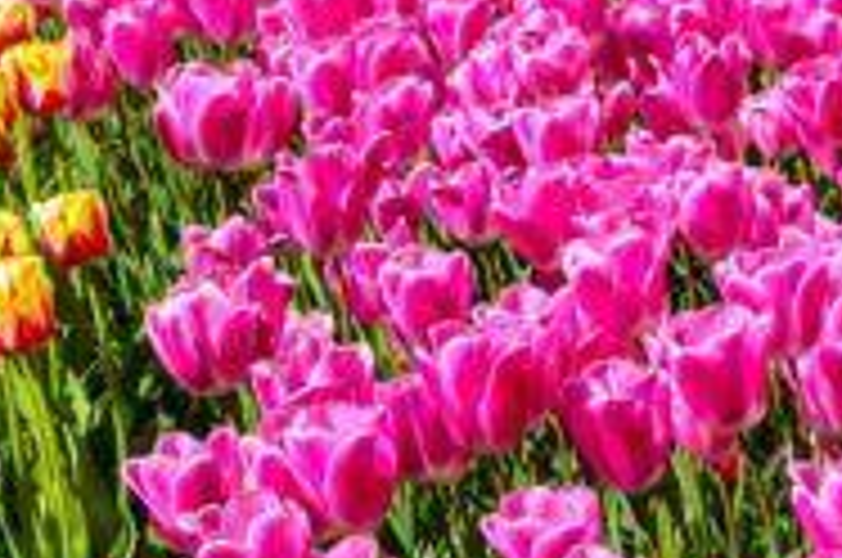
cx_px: -563
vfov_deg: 6.8
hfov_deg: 10.0
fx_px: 4600
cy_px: -297
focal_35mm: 197
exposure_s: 1/640
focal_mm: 24
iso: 250
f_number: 8
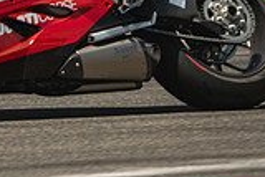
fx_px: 11228
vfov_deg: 0.9
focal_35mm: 1524
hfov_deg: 1.4
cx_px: -3
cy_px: -117
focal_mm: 280
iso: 250
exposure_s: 1/2000
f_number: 2.8
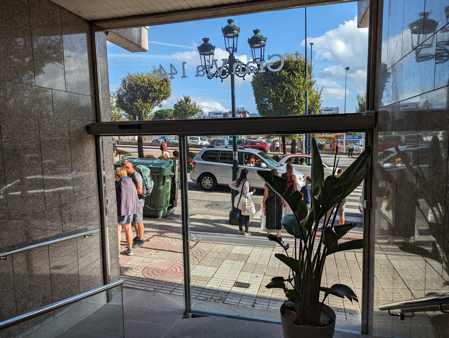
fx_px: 312
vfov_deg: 56.9
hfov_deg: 71.5
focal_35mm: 24
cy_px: 169
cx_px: 224
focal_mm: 6.81
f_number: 1.85
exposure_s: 1/1217
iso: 45
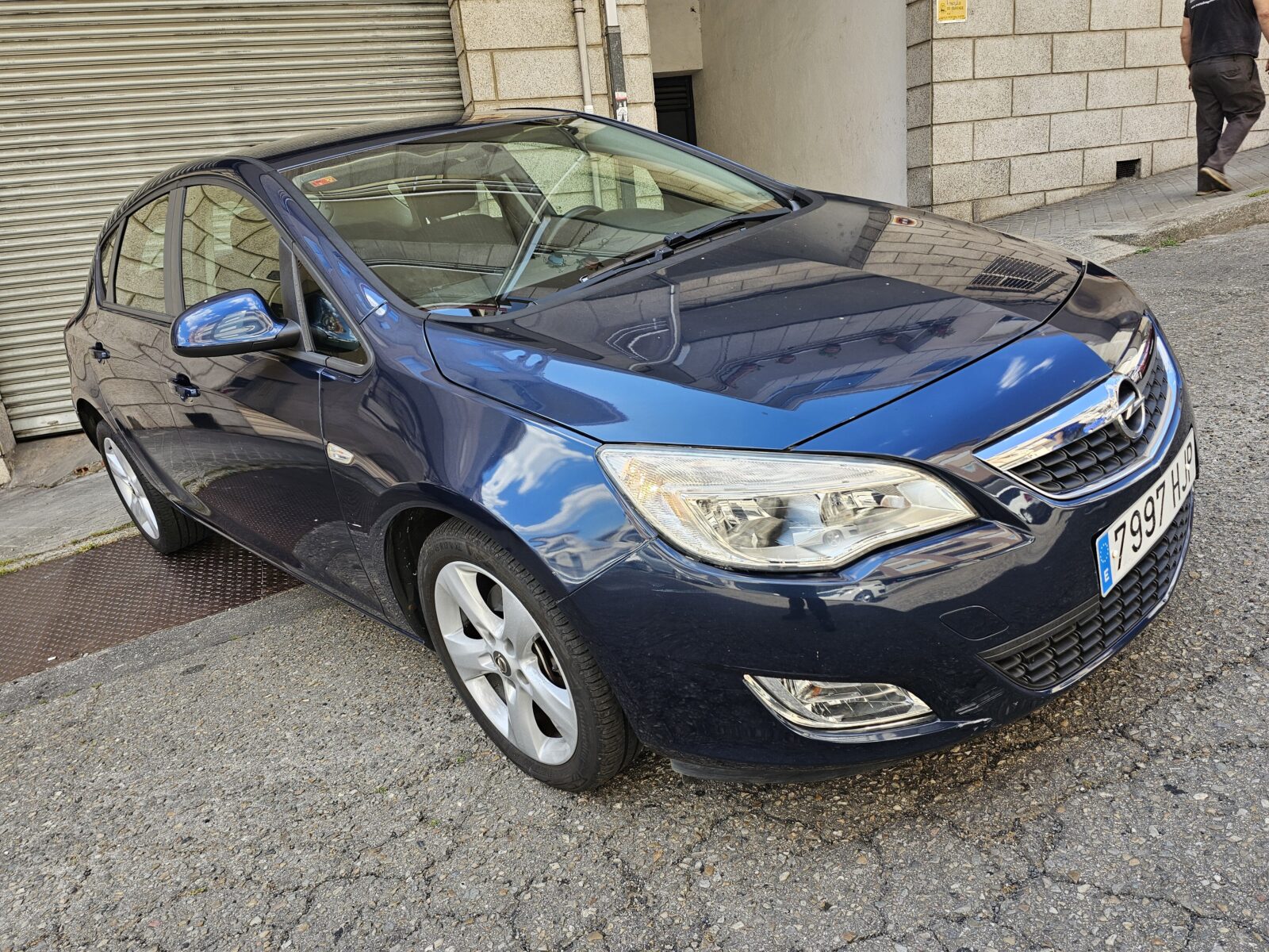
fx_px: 843
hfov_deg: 73.9
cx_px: 634
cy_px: 476
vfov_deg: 58.9
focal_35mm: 23
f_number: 1.7
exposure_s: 1/100
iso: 12
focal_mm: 6.3
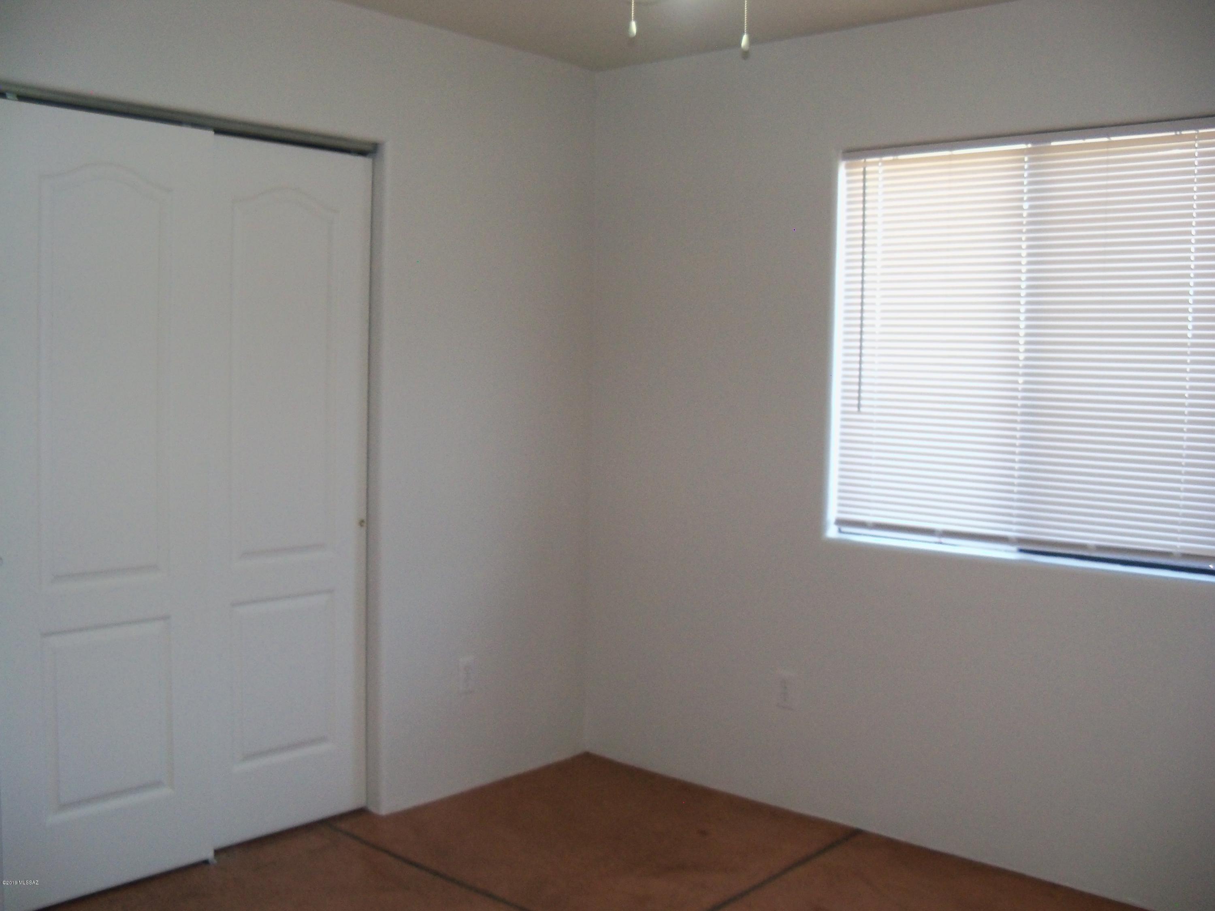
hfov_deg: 52.6
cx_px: 608
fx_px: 1228
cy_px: 456
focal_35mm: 35
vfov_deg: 40.7
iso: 200
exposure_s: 1/30
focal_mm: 6.2
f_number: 3.5
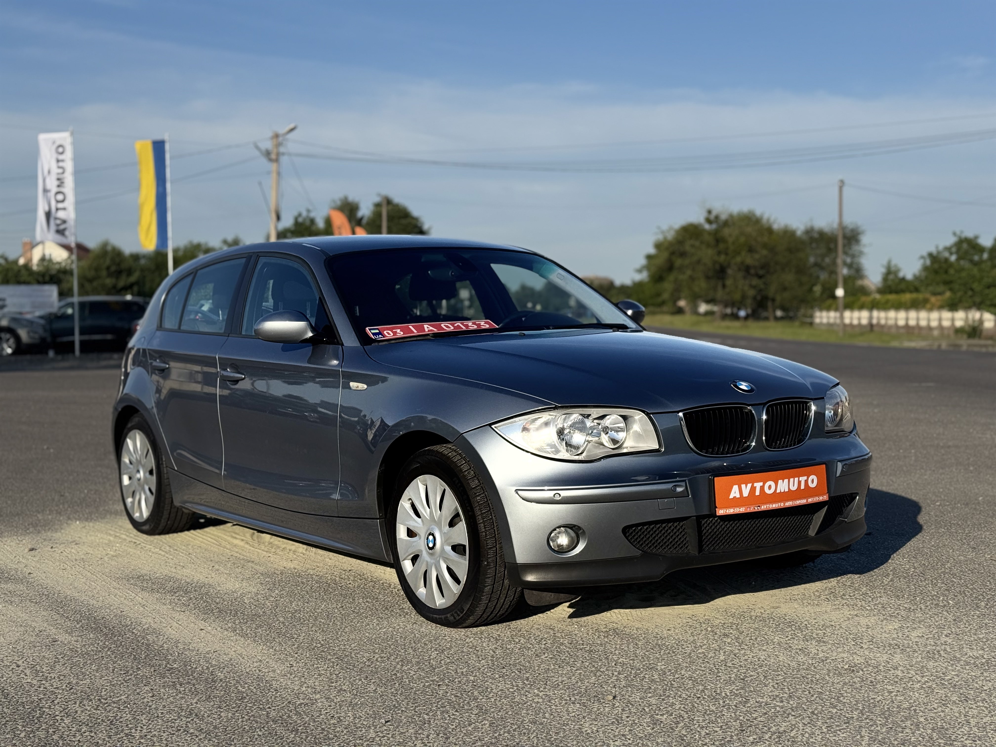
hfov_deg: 39.7
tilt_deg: -2.4
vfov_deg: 30.3
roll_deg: +0.3
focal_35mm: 48
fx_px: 1381
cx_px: 498
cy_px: 374
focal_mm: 6.76
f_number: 1.78
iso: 64
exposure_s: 1/4975
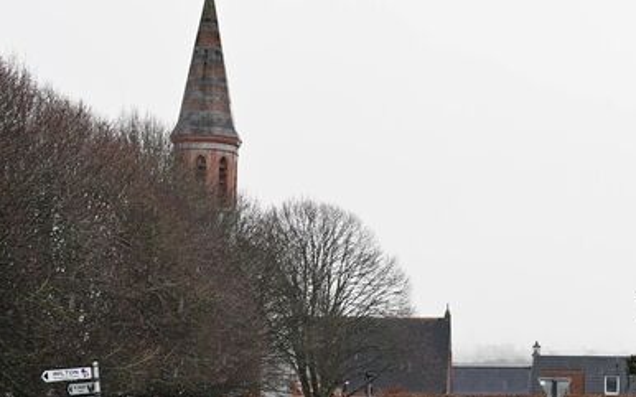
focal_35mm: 111
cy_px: 301
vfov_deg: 11.8
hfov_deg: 17.9
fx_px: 1923
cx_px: 765
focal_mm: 35
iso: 2500
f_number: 5
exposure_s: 1/400
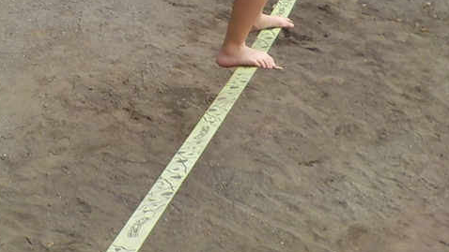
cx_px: 114
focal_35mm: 82
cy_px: -40
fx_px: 976
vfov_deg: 14.3
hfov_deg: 25.6
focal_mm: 4.1
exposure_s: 1/500
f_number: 3.3
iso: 125
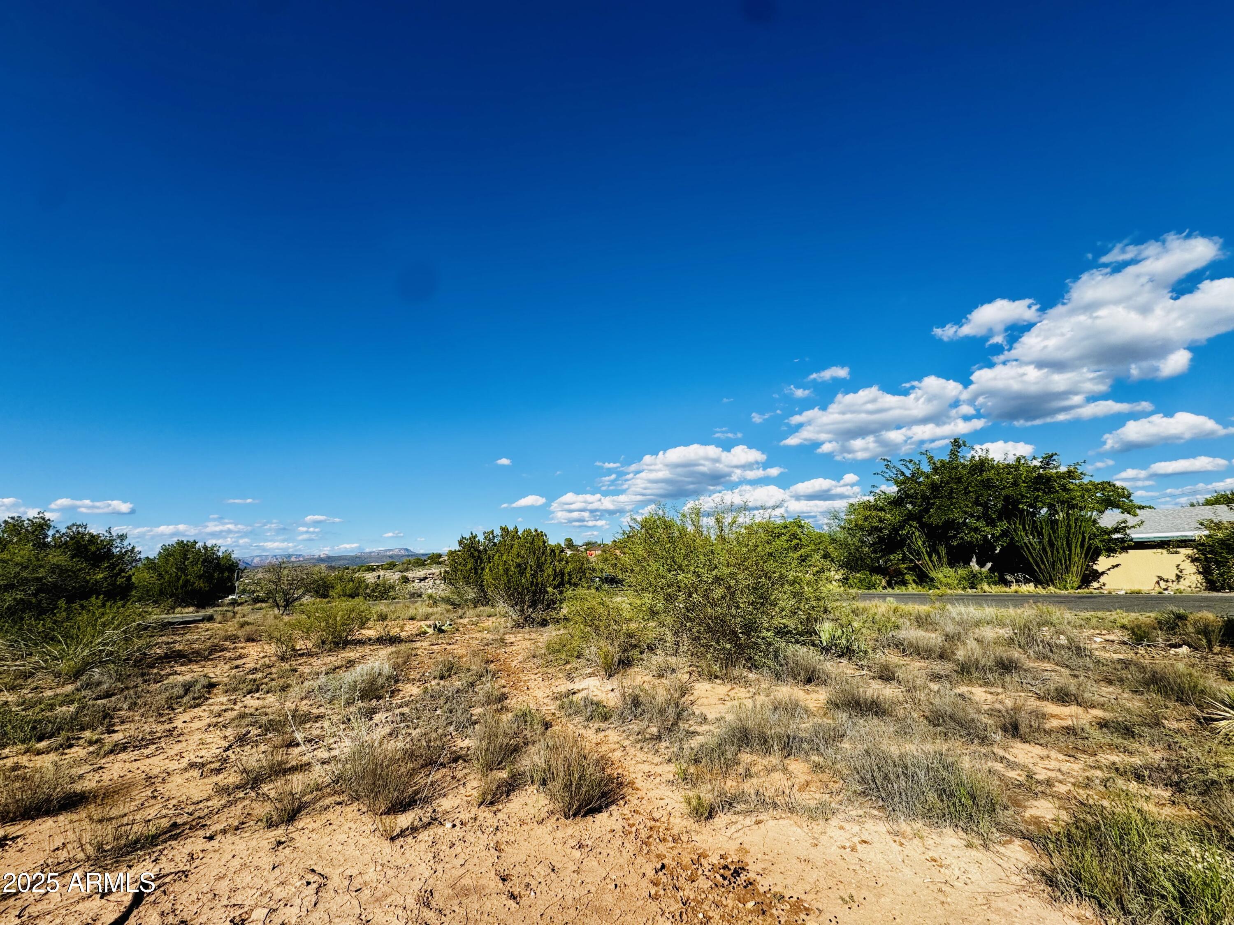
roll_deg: +1.6
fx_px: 499
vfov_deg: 85.7
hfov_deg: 102.1
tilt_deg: +12.6
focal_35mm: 14
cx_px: 617
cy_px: 462
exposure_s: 1/2494
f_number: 2.2
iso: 40
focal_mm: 2.22
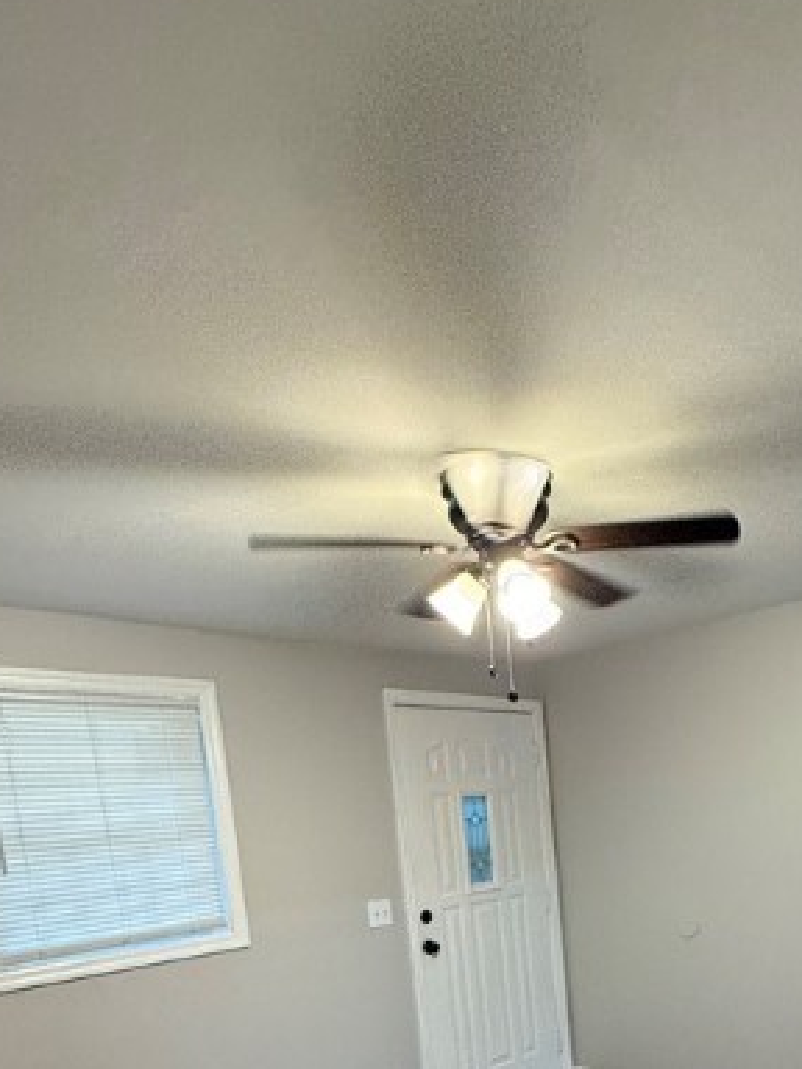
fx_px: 865
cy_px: 938
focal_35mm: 28
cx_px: 604
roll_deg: +3.4
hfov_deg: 47.8
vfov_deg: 55.9
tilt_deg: -5.4
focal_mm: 2.22
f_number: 2.2
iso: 400
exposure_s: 1/60
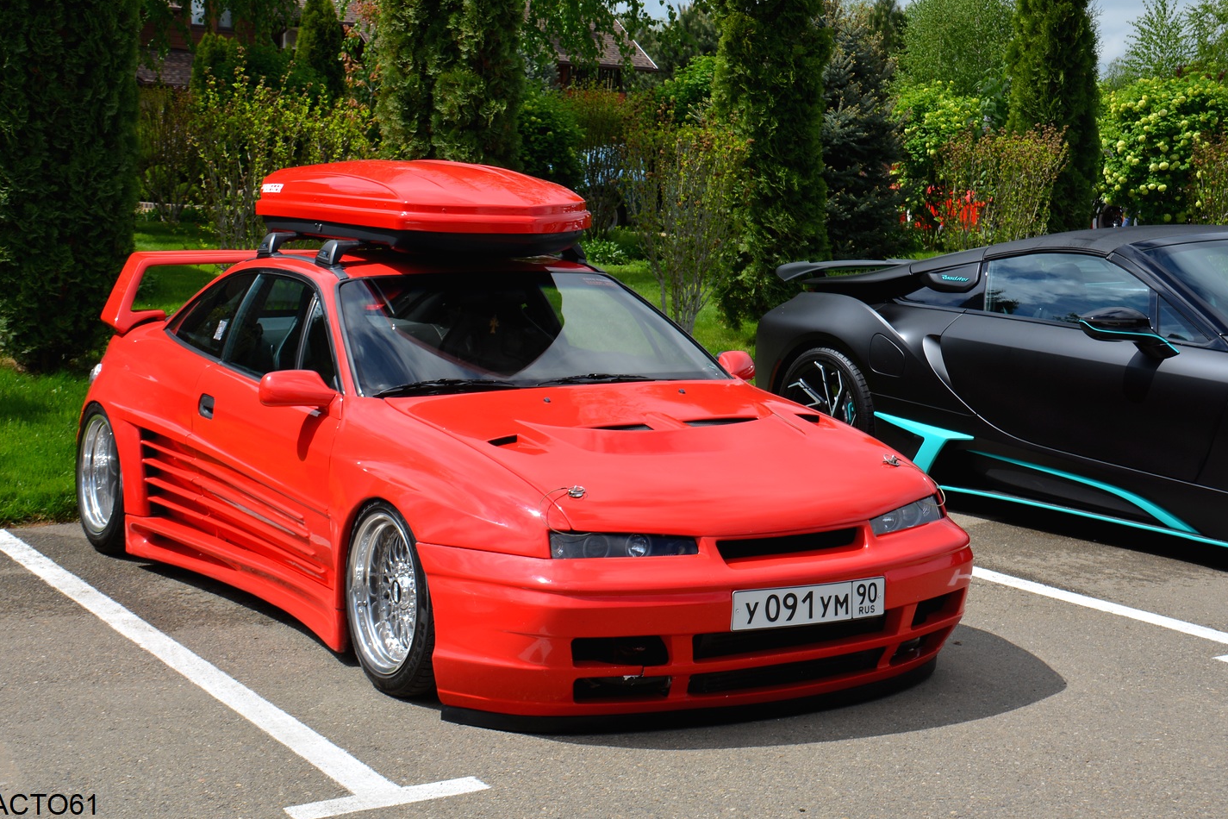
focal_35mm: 60
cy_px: 391
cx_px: 589
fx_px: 2047
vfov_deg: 22.6
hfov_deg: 33.4
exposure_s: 1/320
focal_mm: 38
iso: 100
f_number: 9
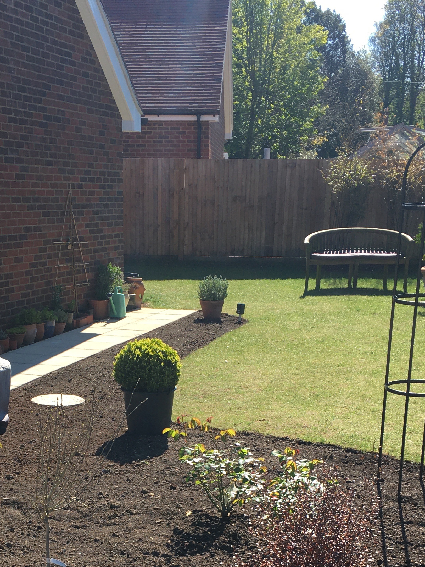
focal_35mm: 54
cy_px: 509
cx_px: 154
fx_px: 884
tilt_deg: -18.7
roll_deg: -0.5
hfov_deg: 26.9
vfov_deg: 33.7
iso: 25
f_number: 2.2
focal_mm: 4.15
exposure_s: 1/705
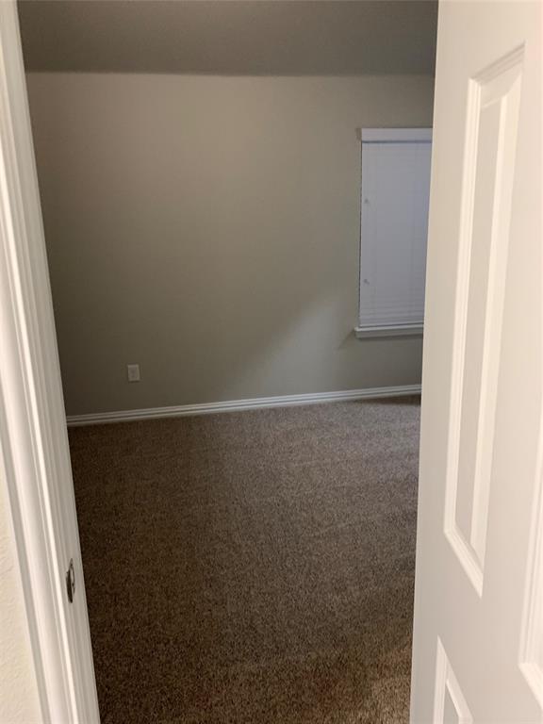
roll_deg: +2.1
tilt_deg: -9.8
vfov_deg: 67.3
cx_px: 272
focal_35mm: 26
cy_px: 362
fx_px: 544
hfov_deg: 53.1
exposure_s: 1/60
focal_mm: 4.25
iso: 320
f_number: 1.8
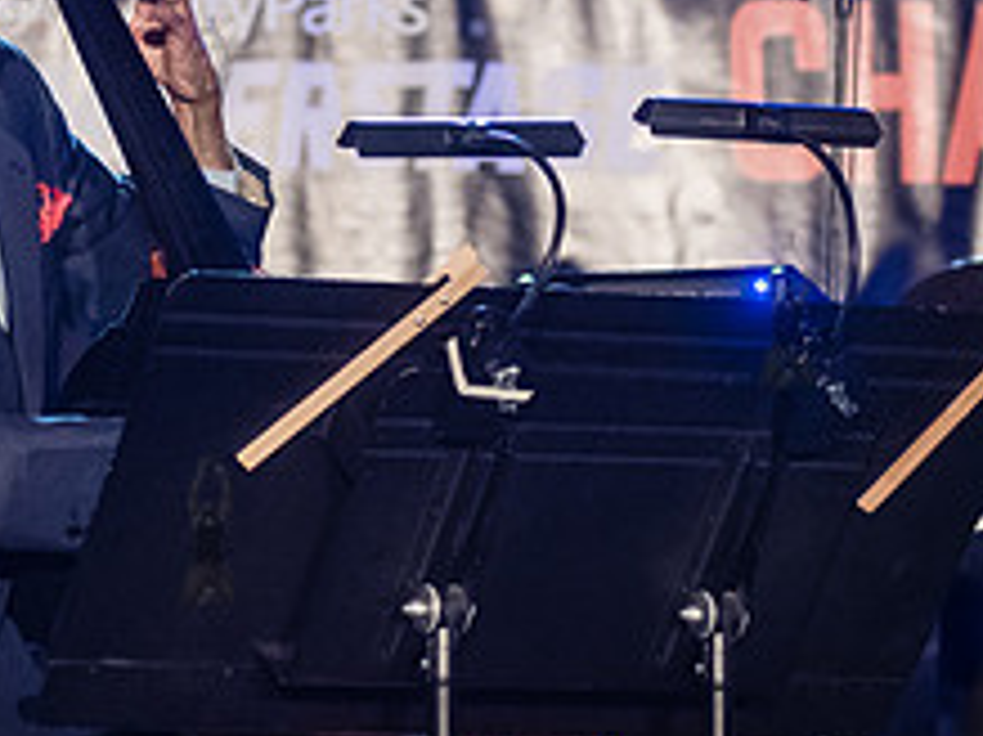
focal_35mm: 206
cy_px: 92
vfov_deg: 7.2
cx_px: 206
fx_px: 5847
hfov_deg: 9.6
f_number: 4
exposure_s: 1/640
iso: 4000
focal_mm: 80
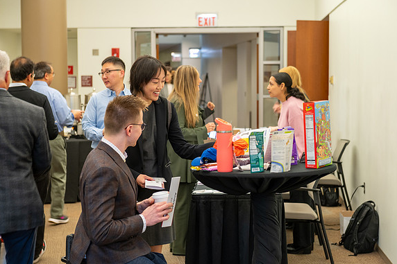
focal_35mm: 71
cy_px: 132
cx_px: 201
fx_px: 783
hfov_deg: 28.5
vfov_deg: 19.2
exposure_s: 1/60
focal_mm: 70
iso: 1250
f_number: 4
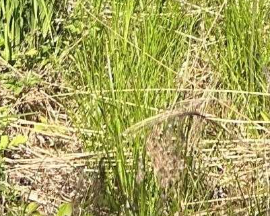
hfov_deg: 10.0
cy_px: -421
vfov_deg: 7.3
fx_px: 1519
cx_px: 300
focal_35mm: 190
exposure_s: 1/1669
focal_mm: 5.7
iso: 50
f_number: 1.5
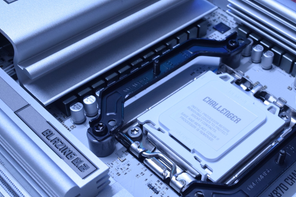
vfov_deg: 22.7
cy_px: 124
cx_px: 200
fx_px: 491
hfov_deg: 33.2
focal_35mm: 60
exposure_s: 1/8
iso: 1600
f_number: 14
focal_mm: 29
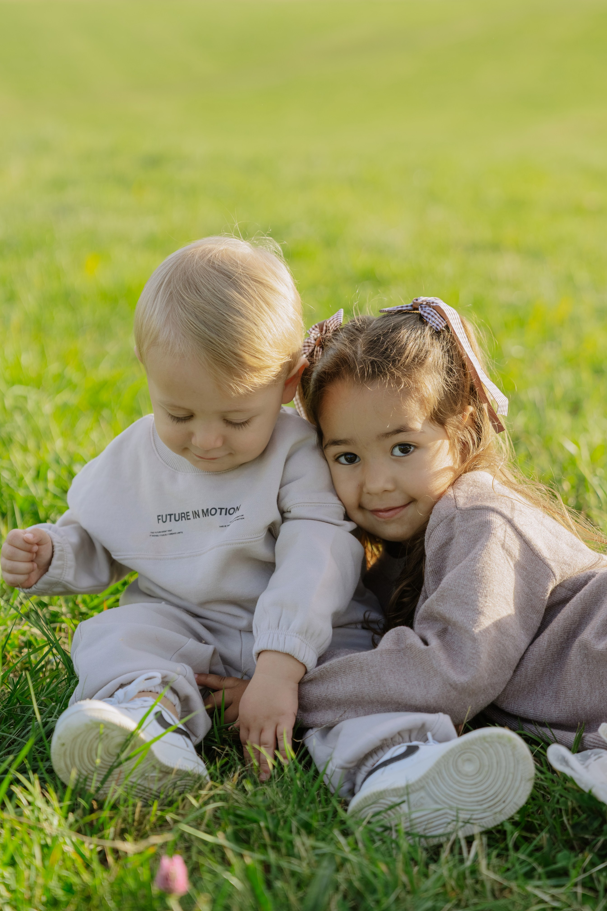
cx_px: 304
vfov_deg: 28.5
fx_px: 1796
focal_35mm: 71
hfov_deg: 19.2
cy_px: 462
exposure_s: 1/1600
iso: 100
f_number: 2.8
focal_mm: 70
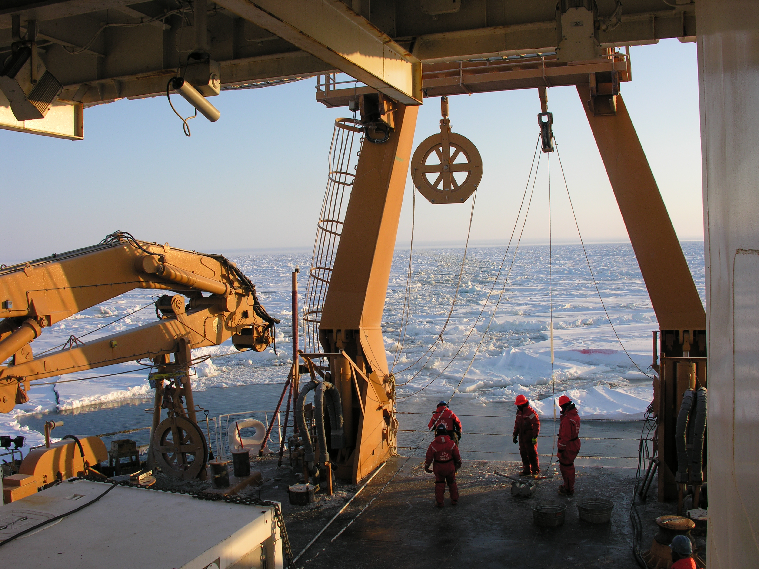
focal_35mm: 35
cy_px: 284
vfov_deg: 40.7
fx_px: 767
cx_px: 380
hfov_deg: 52.6
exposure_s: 1/161
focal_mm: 8.9
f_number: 5
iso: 50
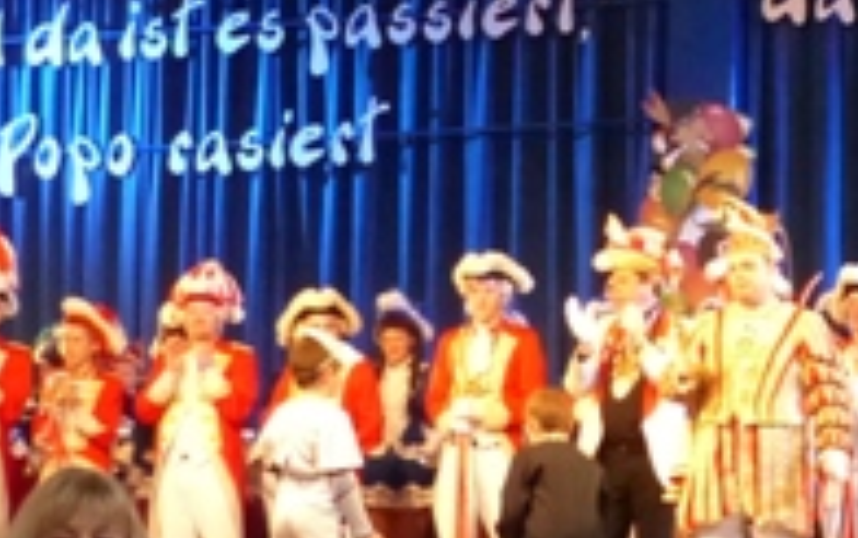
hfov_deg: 18.8
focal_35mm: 108
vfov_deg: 12.1
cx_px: 836
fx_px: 2528
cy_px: 424
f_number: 2.8
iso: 800
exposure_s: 1/50
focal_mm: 4.5
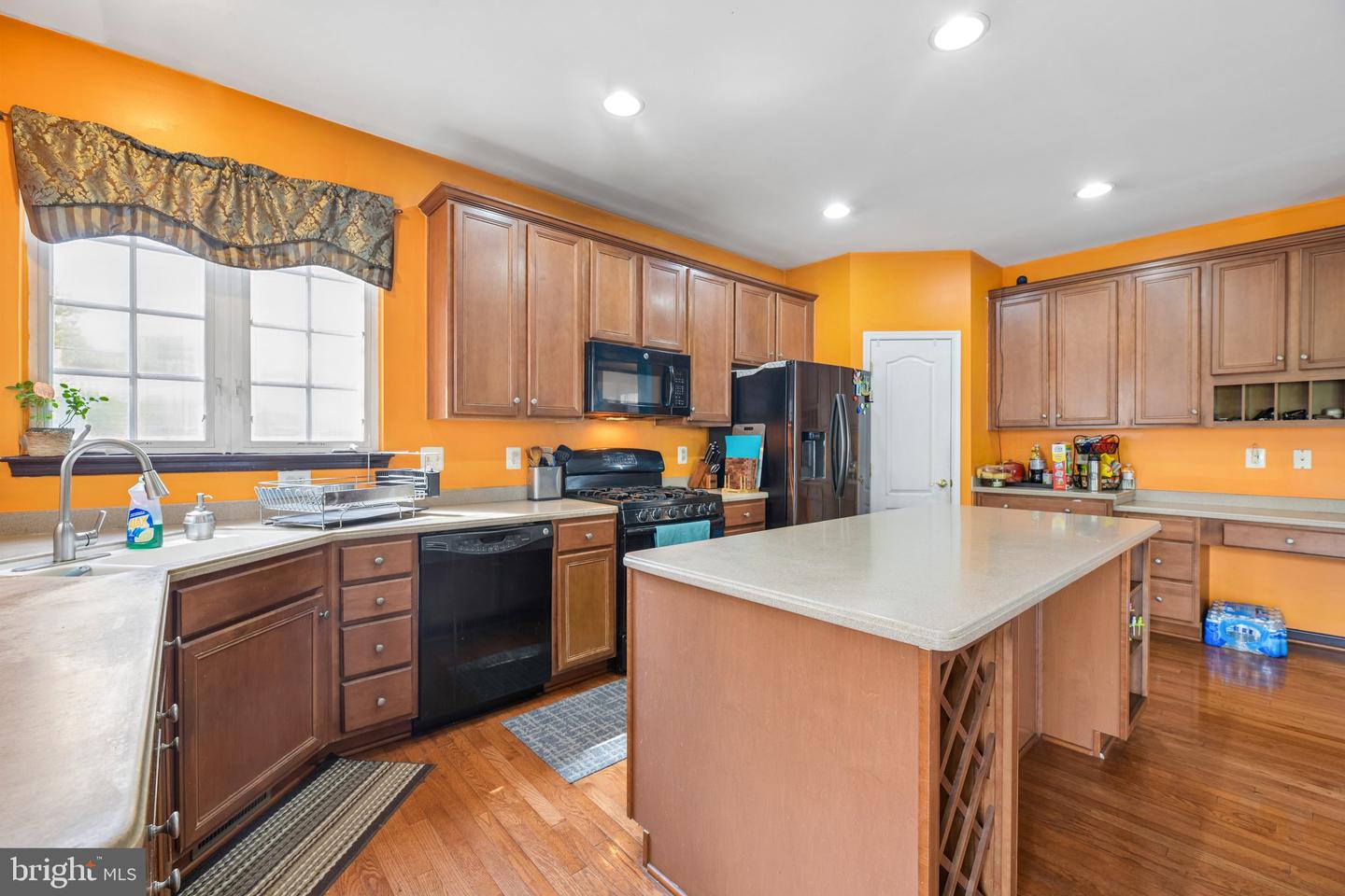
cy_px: 448
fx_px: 560
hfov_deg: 100.4
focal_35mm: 15
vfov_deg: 77.3
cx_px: 672
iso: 100
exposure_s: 1/1.67
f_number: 8
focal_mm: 15
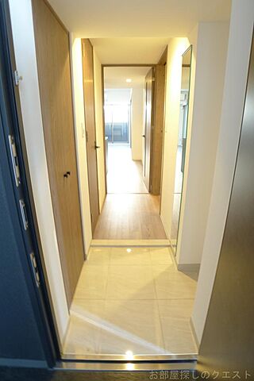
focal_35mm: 24
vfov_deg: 73.7
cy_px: 190
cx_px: 127
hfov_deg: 53.1
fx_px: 254
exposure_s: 1/8
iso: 80
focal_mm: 5.1
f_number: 2
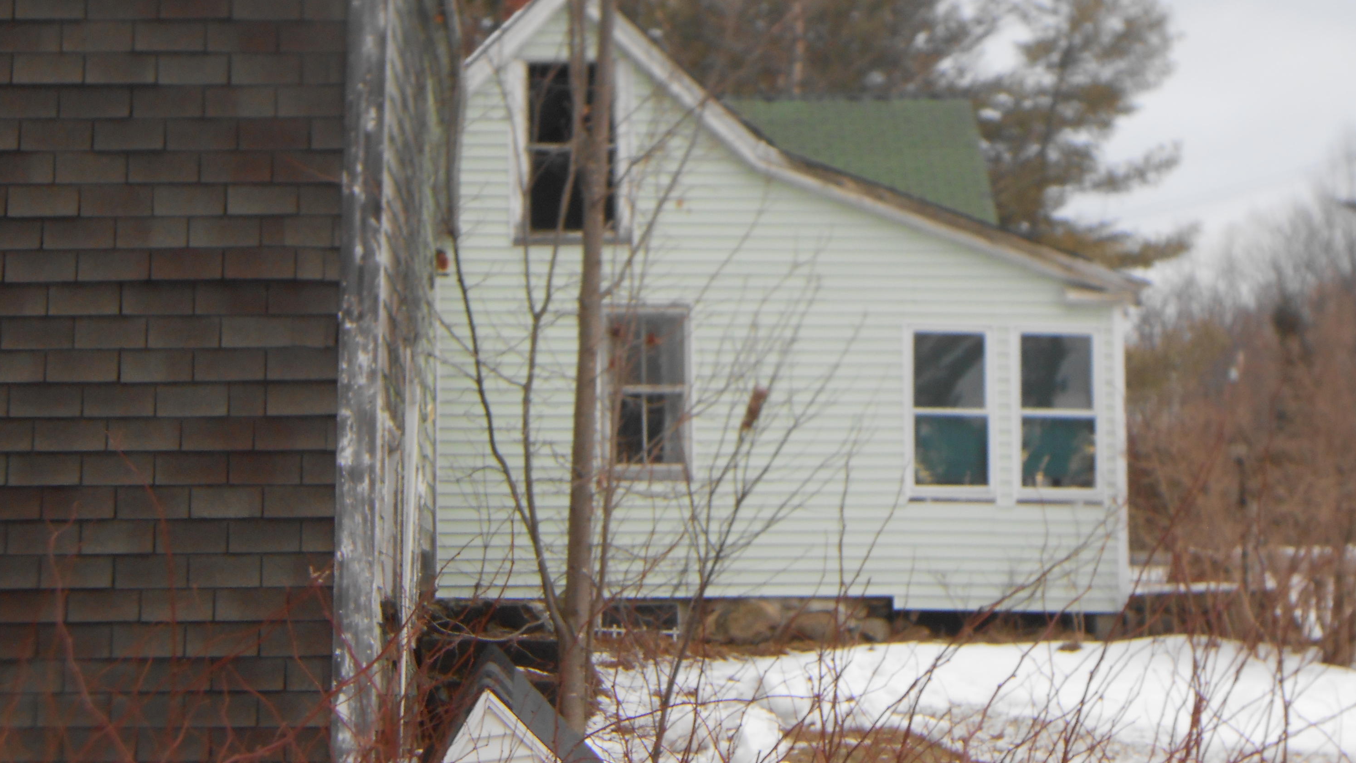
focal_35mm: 89
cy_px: 491
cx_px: 682
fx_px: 3200
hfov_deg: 23.9
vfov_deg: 13.6
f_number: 6.6
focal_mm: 14.5
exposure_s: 1/60
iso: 200
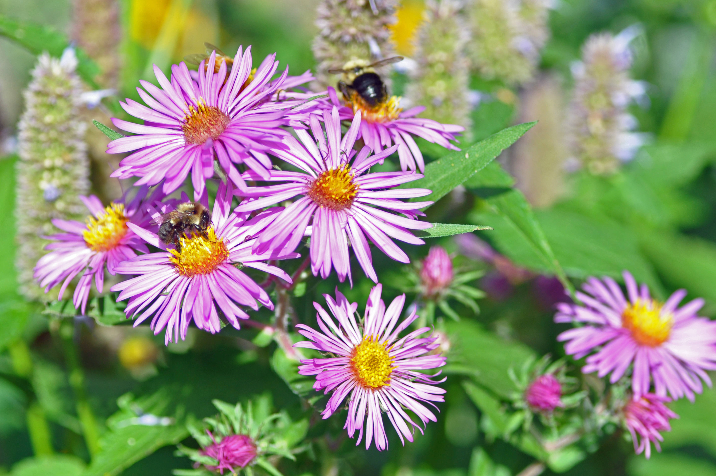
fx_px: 2682
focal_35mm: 135
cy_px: 238
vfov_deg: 10.1
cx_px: 358
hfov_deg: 15.2
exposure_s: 1/640
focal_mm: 90
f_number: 6.3
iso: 200
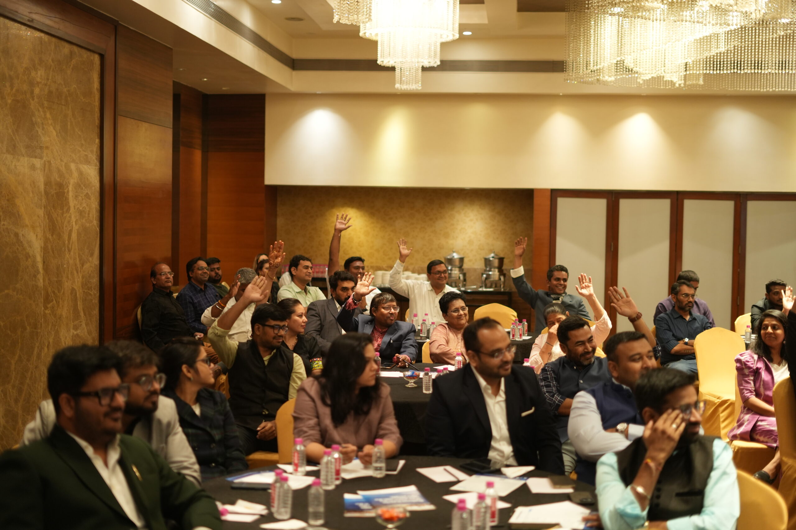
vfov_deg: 27.0
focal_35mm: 50
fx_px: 1106
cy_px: 265
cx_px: 398
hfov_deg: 39.6
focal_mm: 50
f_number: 1.8
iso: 1000
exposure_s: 1/160
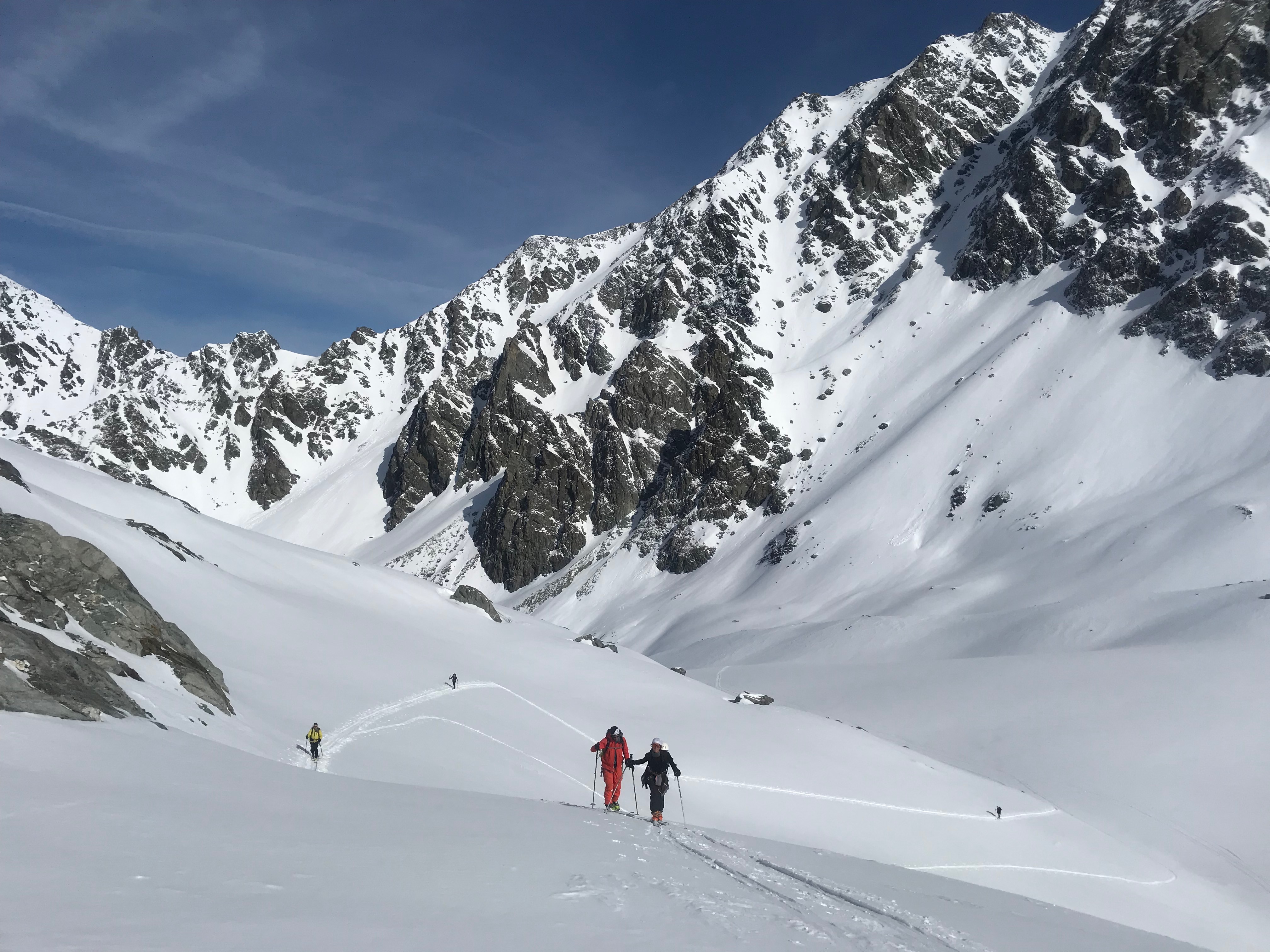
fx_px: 1027
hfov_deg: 63.4
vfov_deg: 49.7
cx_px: 635
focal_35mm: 28
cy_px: 476
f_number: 1.8
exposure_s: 1/13699
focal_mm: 3.99
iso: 25
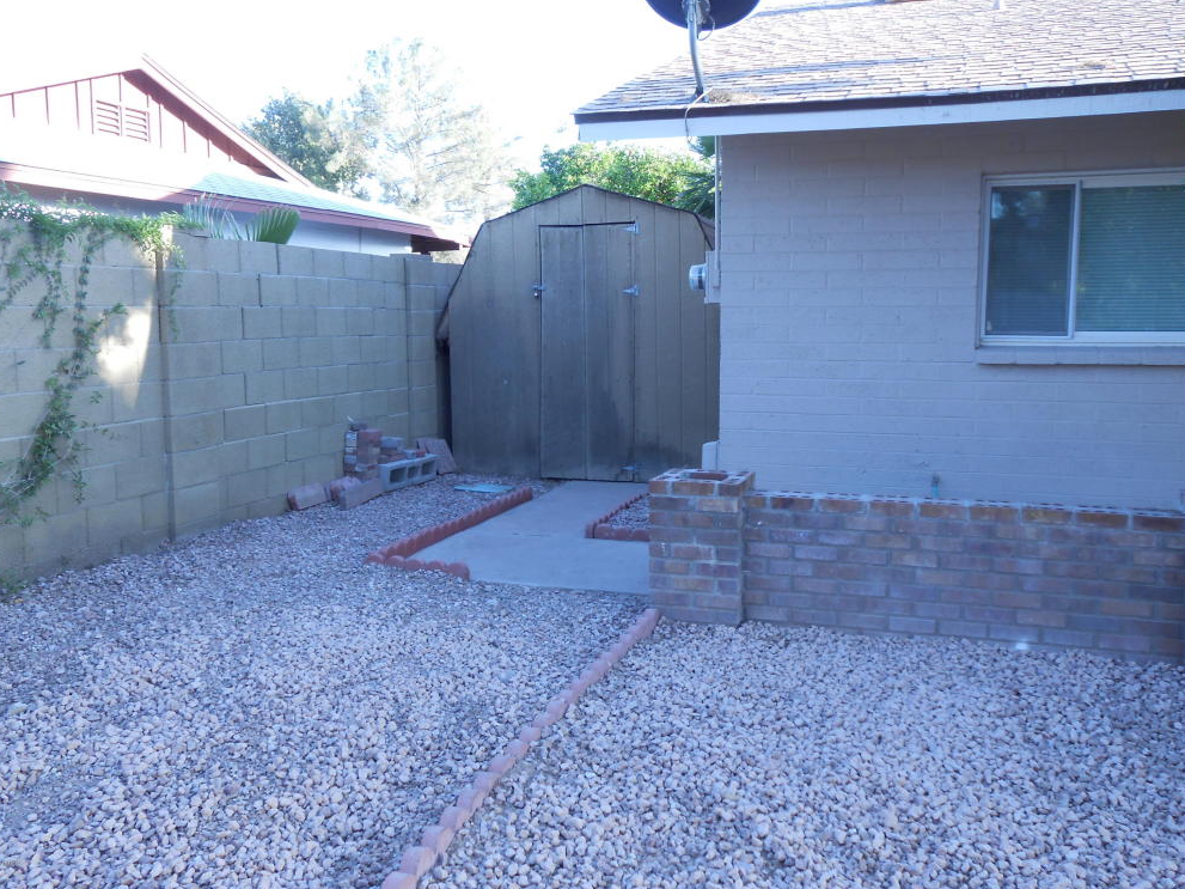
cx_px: 598
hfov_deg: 58.4
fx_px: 1061
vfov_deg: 45.4
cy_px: 433
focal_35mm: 31
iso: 80
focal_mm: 5.3
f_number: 3.8
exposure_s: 1/50
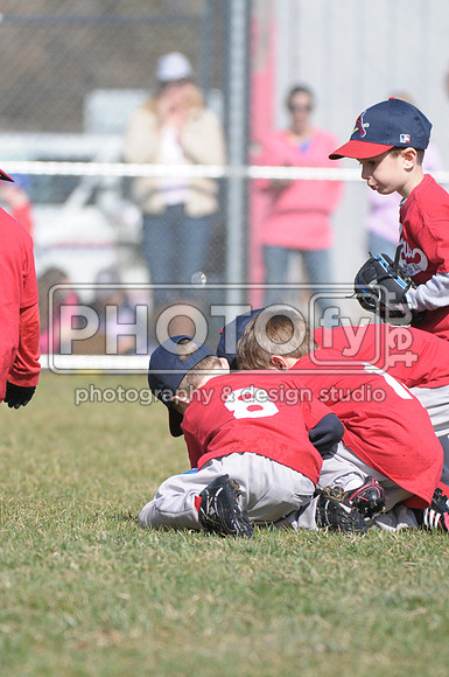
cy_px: 338
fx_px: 5629
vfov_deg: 6.9
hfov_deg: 4.6
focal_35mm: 300
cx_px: 224
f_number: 4.5
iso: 400
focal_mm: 200
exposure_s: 1/2000
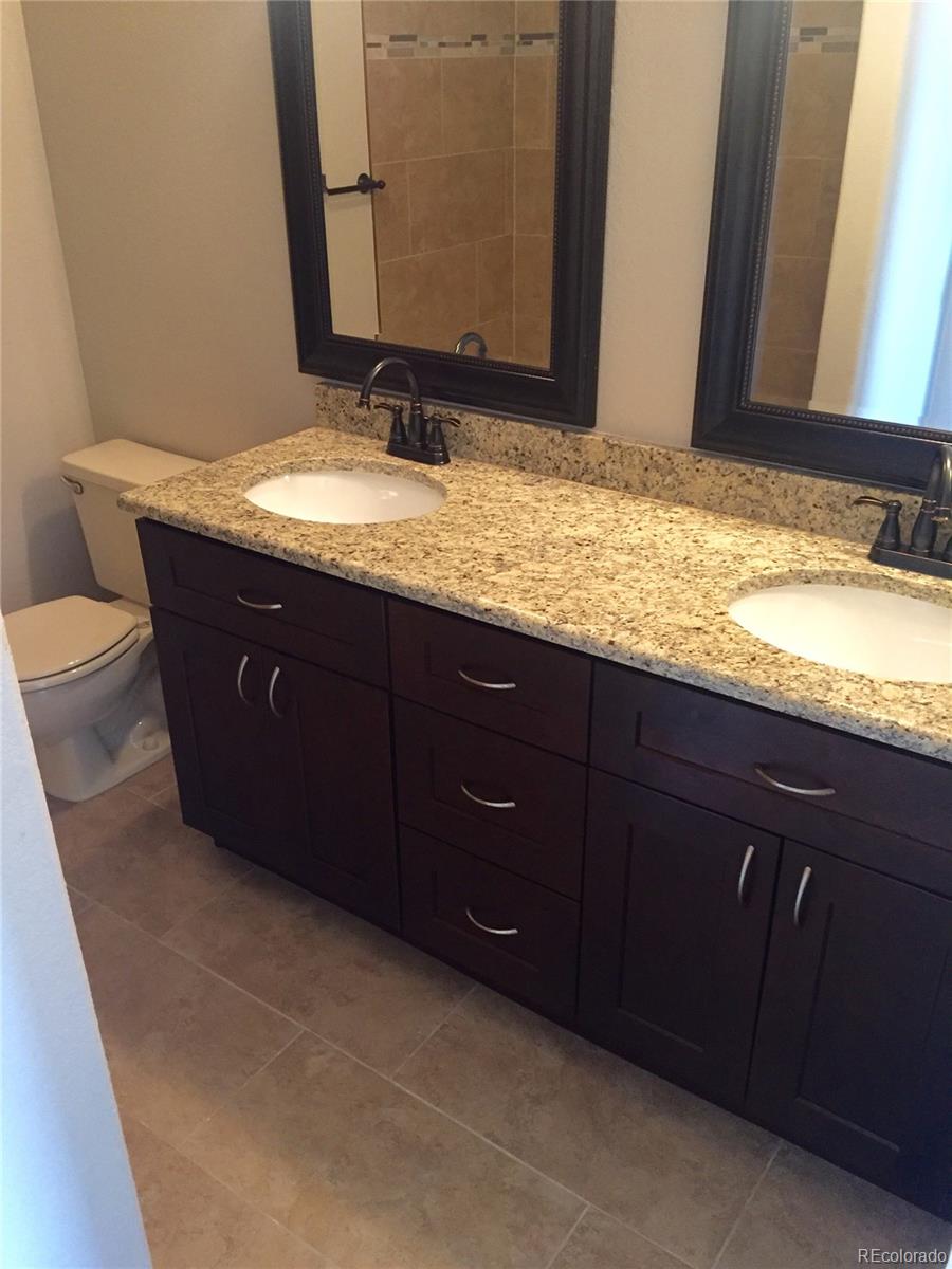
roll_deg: +0.7
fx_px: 1063
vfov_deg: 61.7
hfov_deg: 48.2
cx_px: 476
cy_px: 634
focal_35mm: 29
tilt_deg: -26.4
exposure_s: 1/30
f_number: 2.2
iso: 200
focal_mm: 4.15
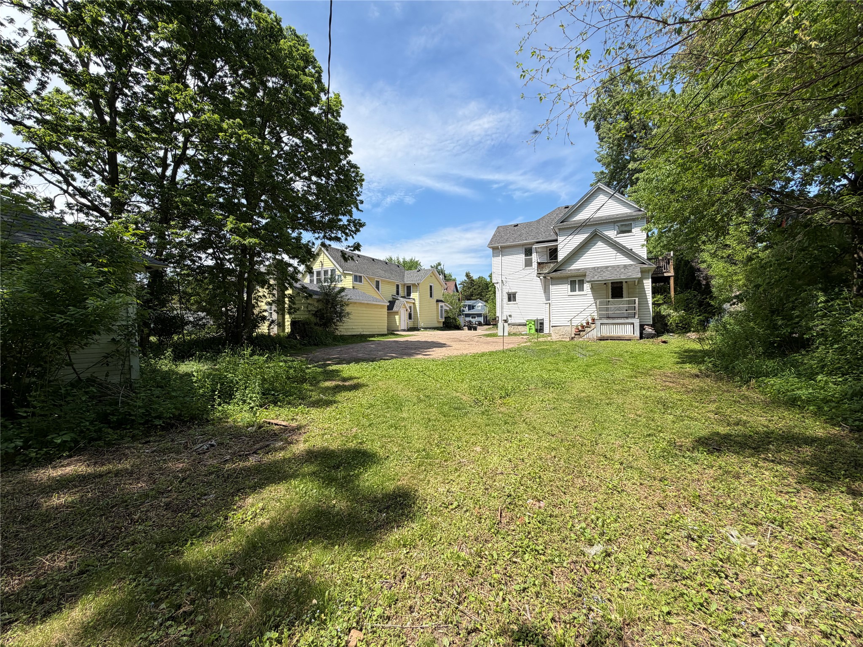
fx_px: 349
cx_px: 432
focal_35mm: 14
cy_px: 324
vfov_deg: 85.7
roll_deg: +0.3
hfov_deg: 102.1
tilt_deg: +1.4
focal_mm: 2.22
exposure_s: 1/770
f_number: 2.2
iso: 32
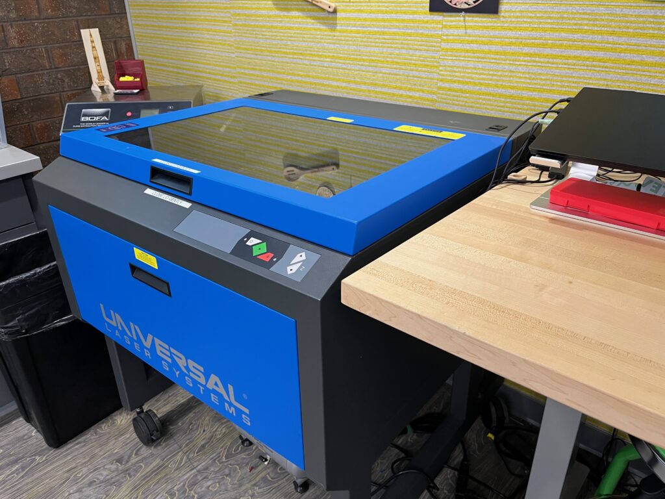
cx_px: 332
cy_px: 250
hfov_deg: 67.3
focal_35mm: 26
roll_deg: +0.6
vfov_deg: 53.1
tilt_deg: -27.3
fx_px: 499
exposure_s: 1/60
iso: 125
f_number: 1.6
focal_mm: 5.1
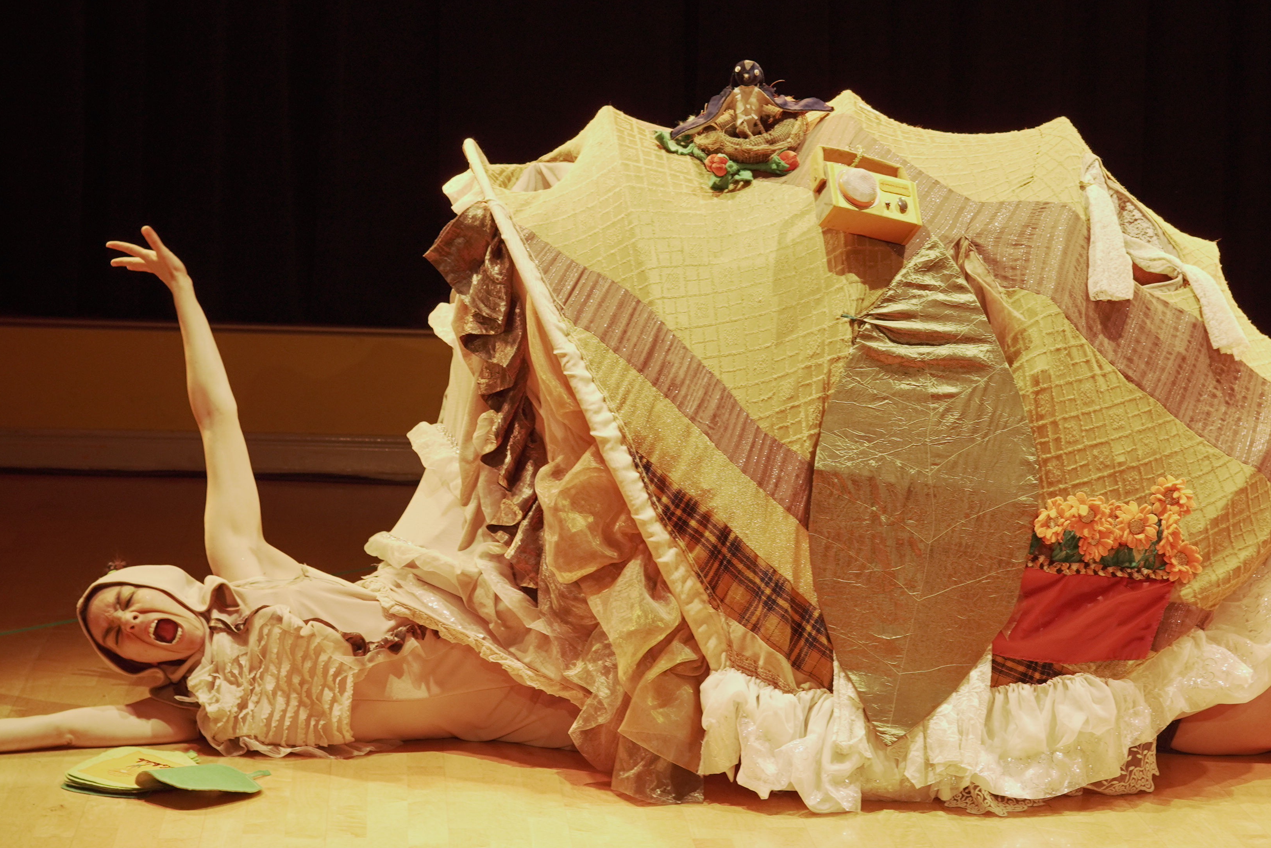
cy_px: 458
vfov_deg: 16.5
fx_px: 2930
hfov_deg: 24.3
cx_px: 888
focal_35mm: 83
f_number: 4
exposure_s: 1/60
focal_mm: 30
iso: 400
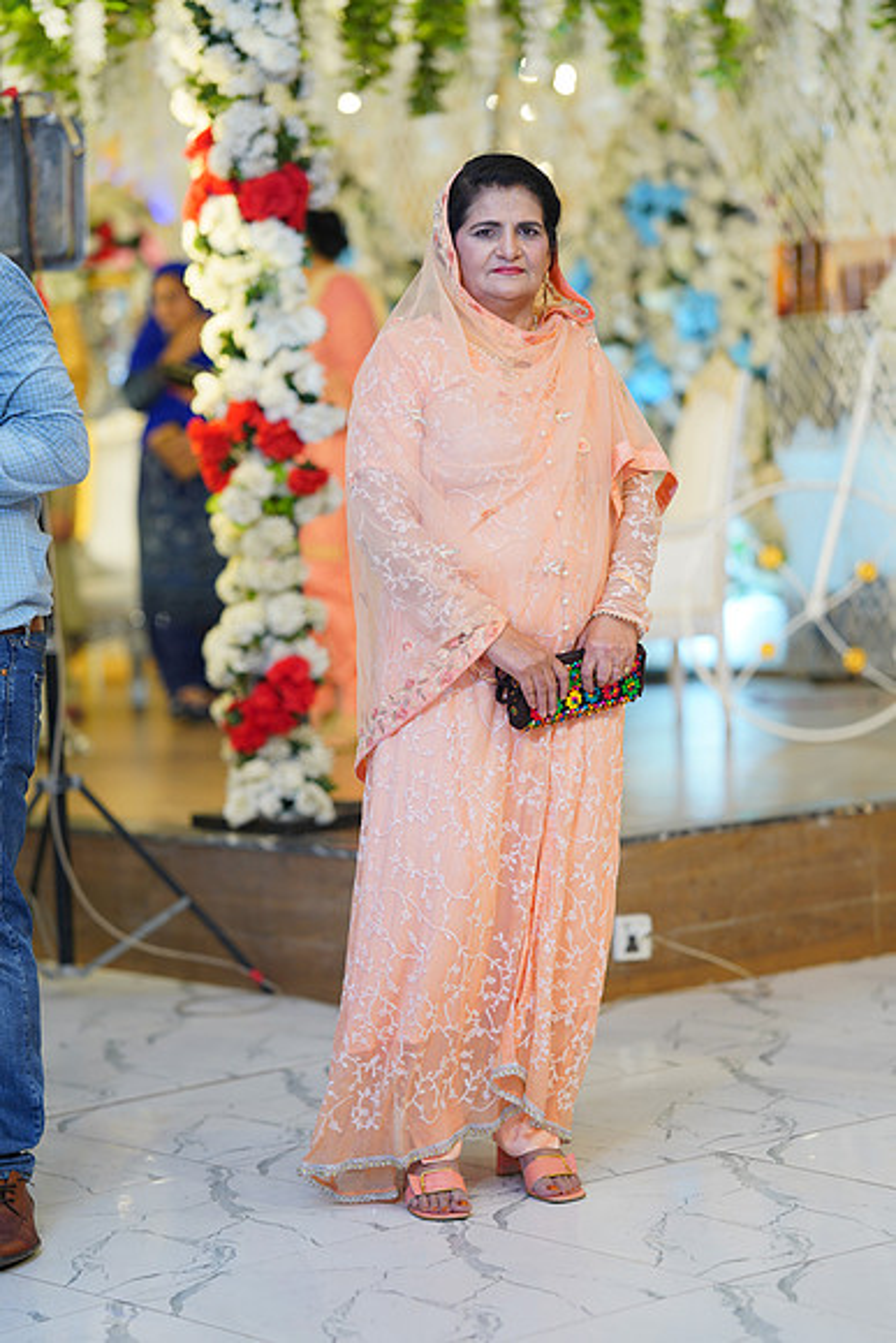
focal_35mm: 85
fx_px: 3171
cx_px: 448
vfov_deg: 23.9
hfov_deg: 16.1
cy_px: 672
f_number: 1.8
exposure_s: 1/160
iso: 125
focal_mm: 85
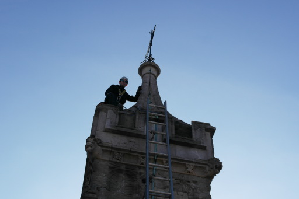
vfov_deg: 31.2
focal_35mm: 43
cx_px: 150
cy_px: 100
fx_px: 357
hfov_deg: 45.4
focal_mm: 28
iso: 200
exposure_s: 1/500
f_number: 7.1
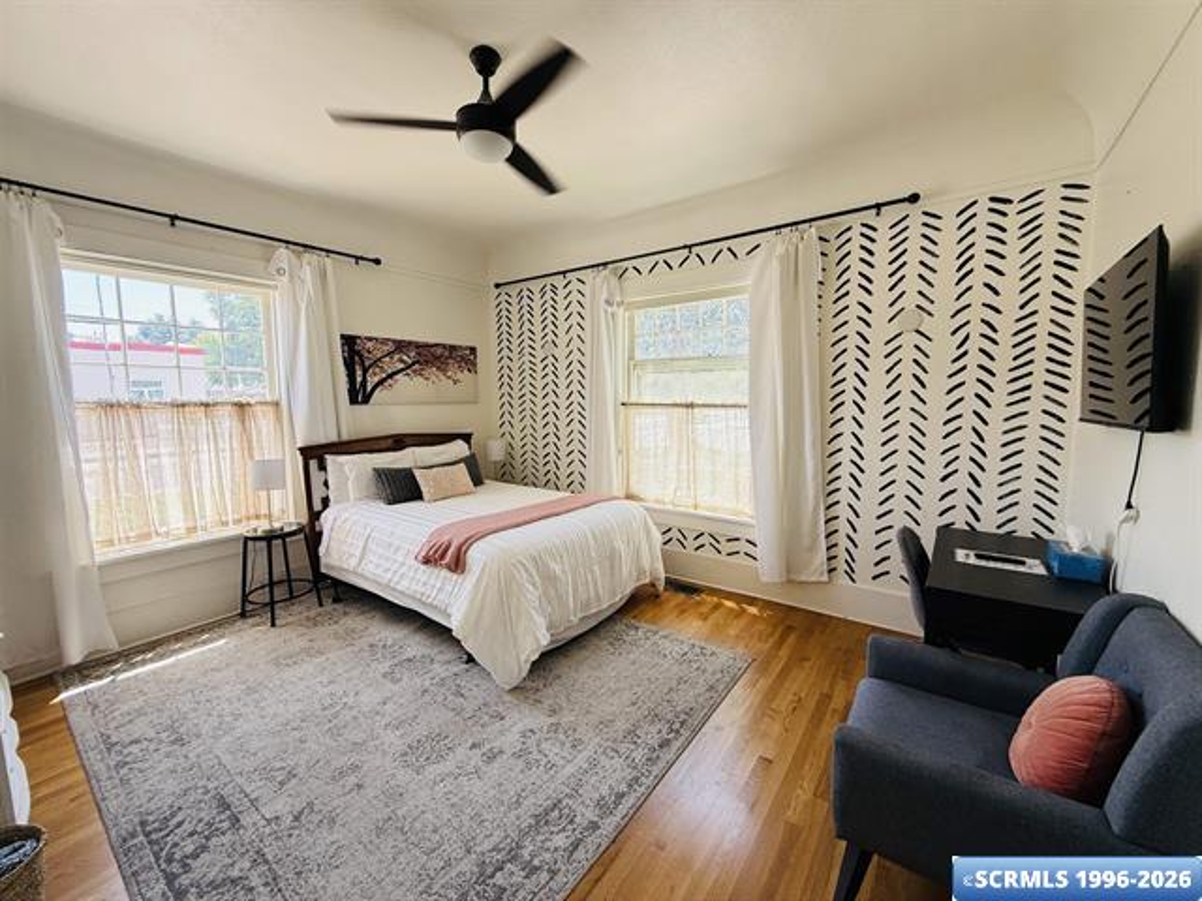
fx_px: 486
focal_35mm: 14
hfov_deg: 102.1
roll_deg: +0.8
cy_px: 450
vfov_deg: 85.7
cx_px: 601
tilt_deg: -6.2
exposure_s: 1/122
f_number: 2.2
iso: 50
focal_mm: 2.22
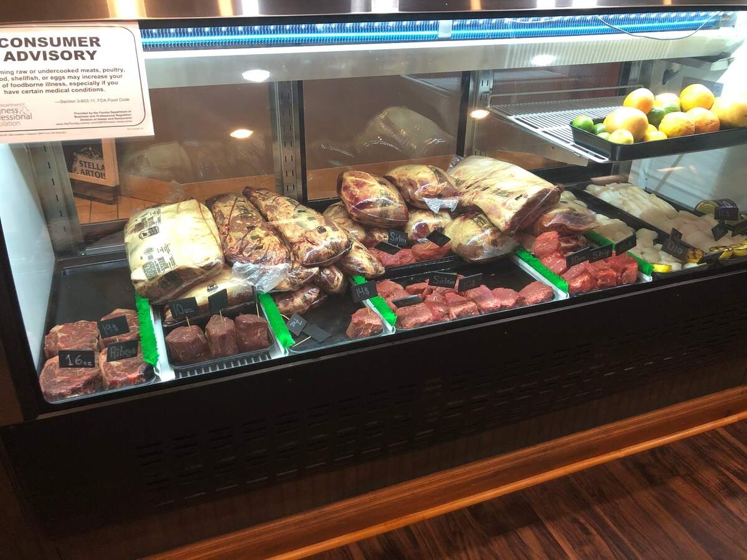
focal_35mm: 28
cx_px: 374
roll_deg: -0.2
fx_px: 604
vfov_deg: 49.7
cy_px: 280
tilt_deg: -29.7
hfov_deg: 63.4
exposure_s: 1/15
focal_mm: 3.99
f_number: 1.8
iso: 100
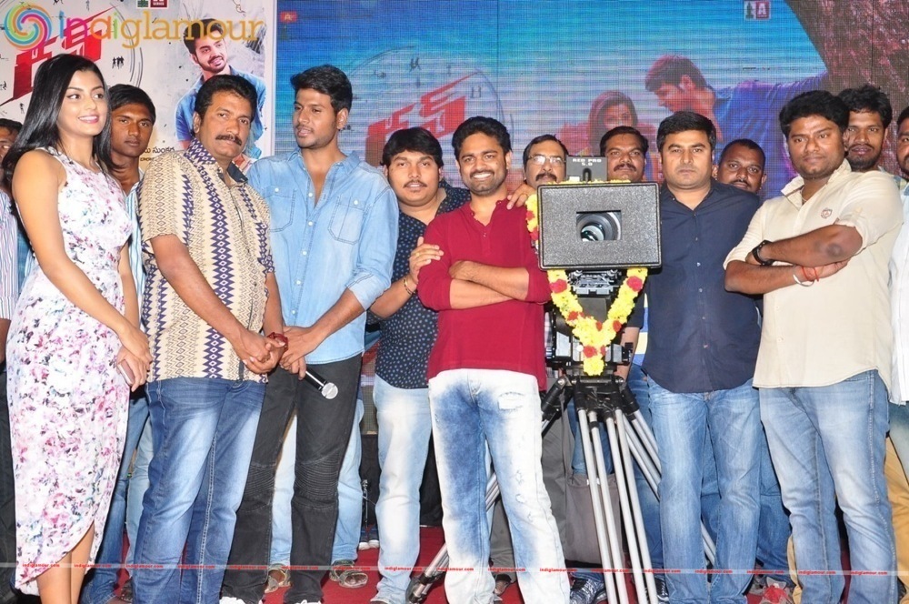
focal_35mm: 42
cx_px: 454
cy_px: 302
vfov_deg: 31.8
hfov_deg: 46.5
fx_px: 1059
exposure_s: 1/125
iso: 640
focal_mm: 28
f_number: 6.3
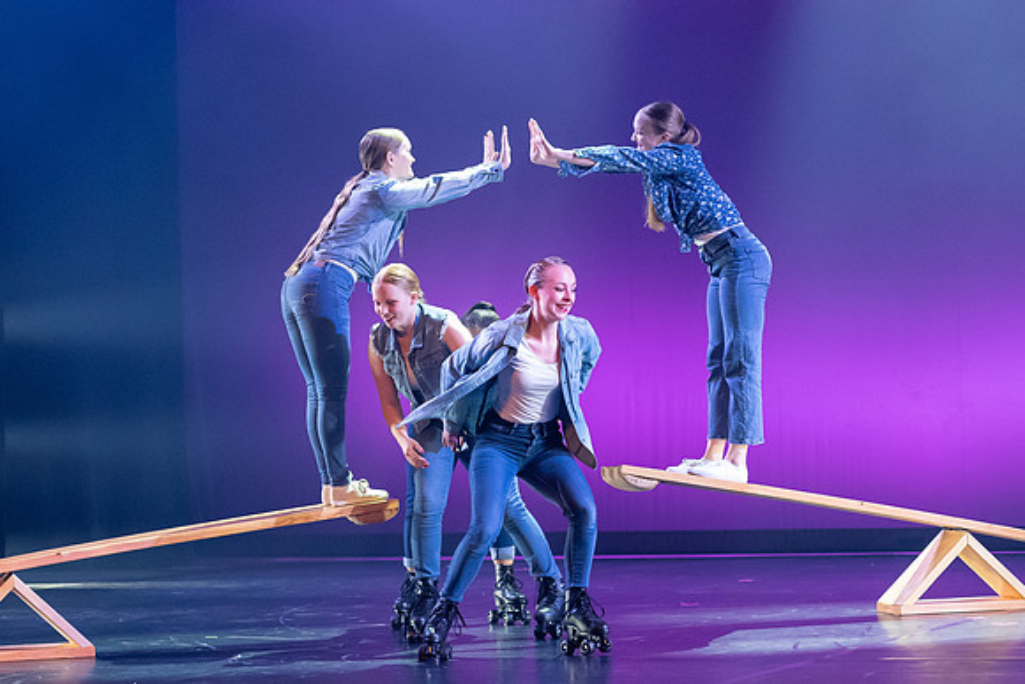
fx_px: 3040
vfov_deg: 12.8
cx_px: 485
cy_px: 391
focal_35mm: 107
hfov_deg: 19.1
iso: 6400
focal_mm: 70
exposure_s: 1/400
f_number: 2.8
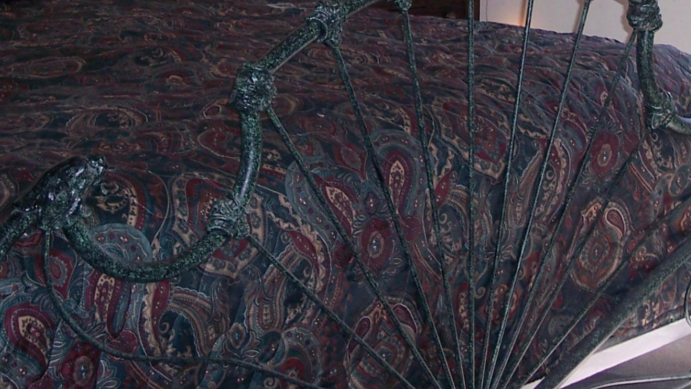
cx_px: 388
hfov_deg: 22.2
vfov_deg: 12.3
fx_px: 1759
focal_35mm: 96
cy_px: -68
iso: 100
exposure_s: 1/60
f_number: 2.8
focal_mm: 8
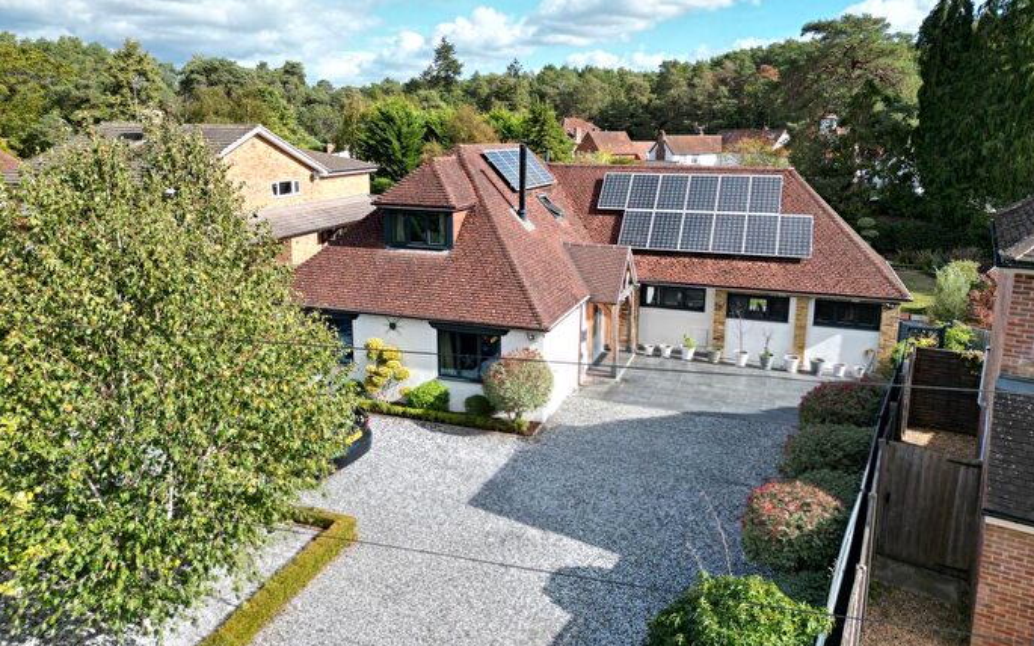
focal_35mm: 26
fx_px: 733
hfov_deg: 70.4
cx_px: 527
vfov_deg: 47.4
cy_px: 275
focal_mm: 6.72
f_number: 1.7
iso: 100
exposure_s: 1/2000
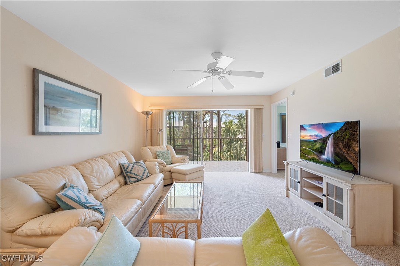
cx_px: 200
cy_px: 133
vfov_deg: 81.2
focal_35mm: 14
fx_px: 155
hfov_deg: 104.3
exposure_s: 1/10
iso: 1000
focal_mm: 14
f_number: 8
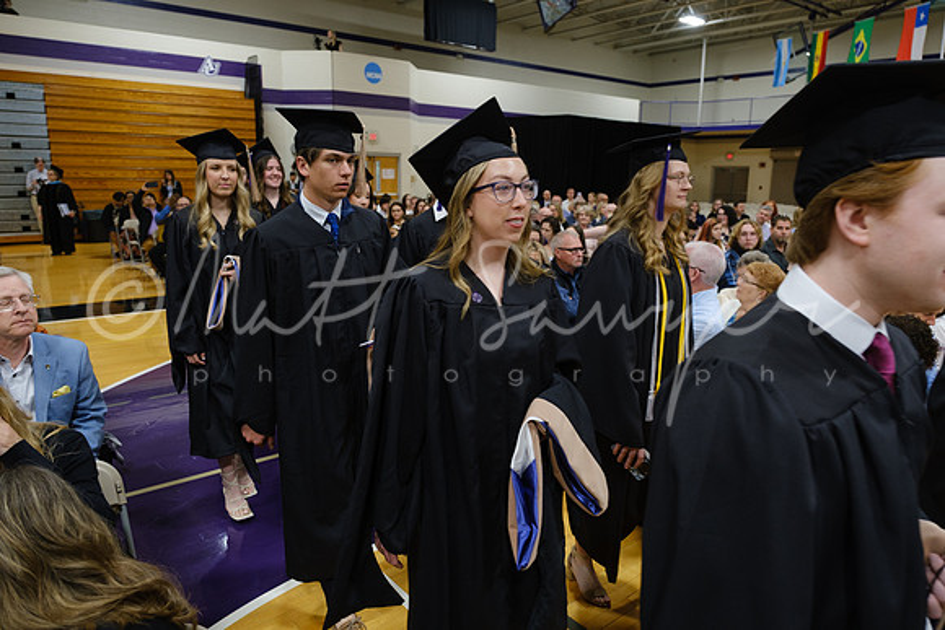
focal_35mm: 24
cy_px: 315
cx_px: 472
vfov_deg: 53.2
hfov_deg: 73.7
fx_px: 630
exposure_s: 1/100
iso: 1250
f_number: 3.2
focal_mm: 16
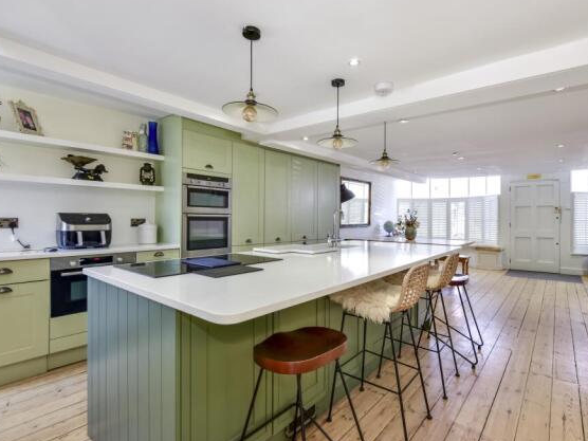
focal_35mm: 17
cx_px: 316
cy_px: 218
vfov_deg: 74.7
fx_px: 289
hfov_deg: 90.9
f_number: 8
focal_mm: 10
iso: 640
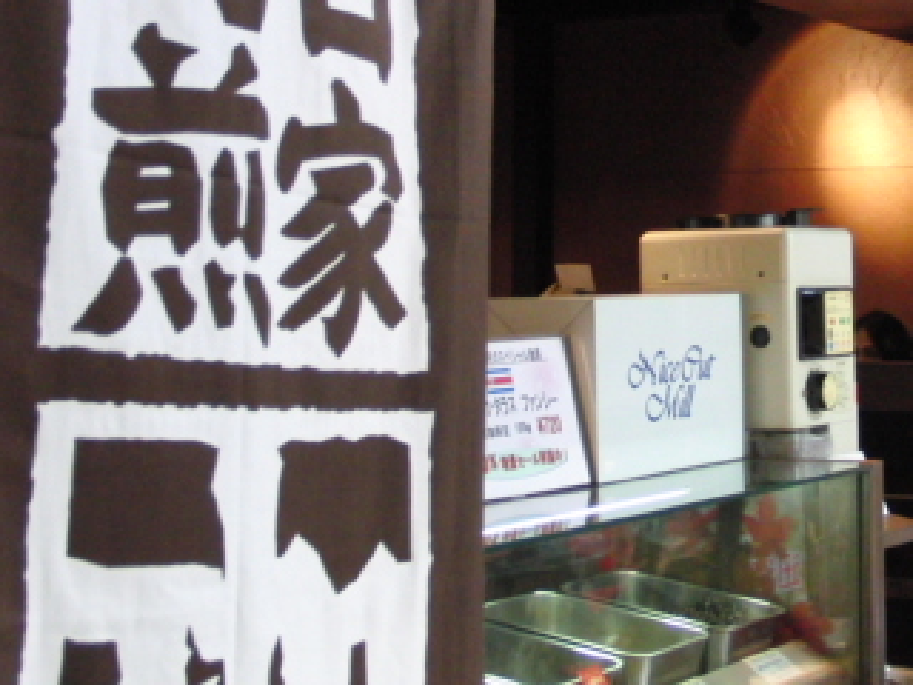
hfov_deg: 25.9
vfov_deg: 19.8
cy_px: 234
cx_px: 713
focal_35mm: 74
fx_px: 1952
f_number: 3.6
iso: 400
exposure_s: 1/50
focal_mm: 6.42
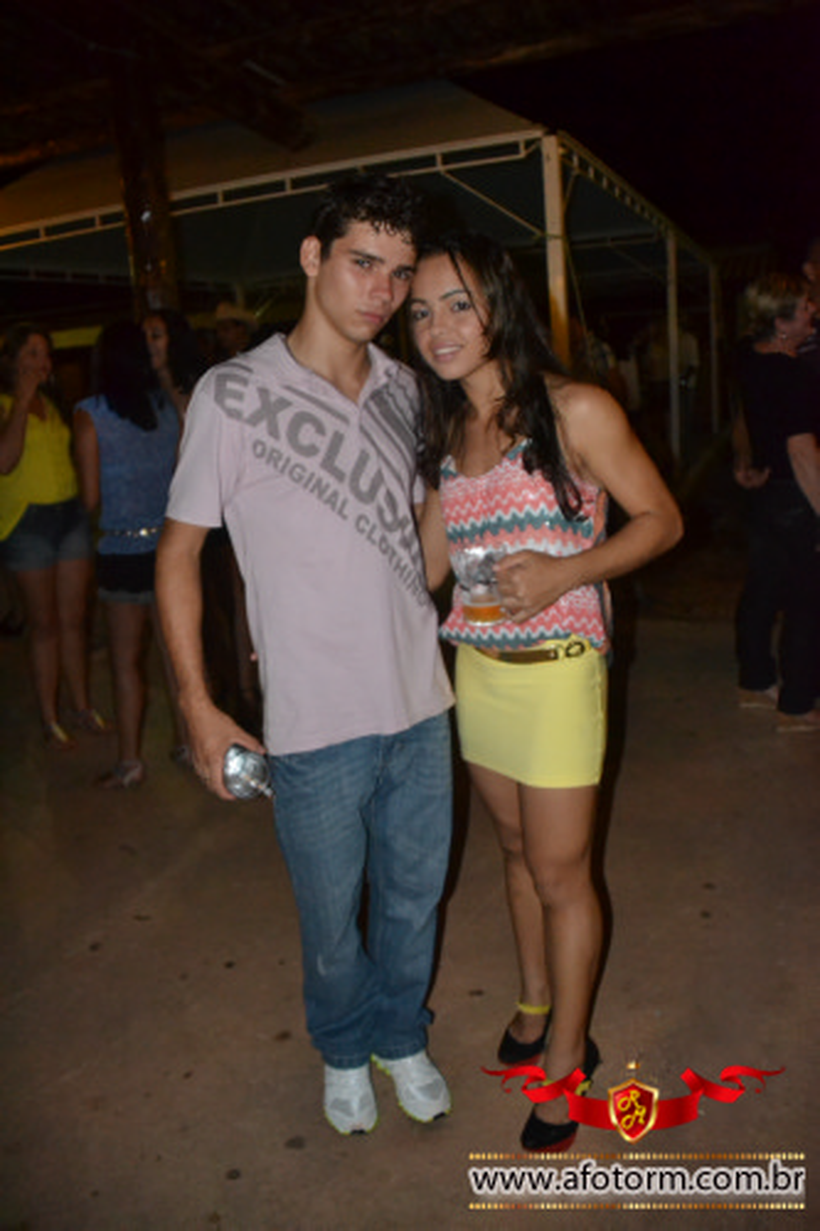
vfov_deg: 61.9
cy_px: 616
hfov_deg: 43.6
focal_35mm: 30
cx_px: 410
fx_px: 1026
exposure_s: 1/60
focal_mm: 20
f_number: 3.5
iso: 3200
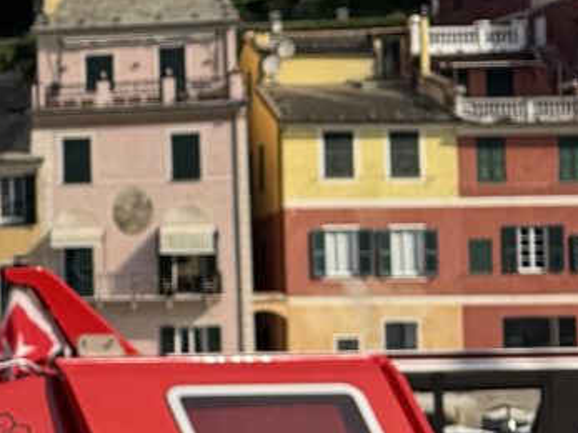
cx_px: -866
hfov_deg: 9.7
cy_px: 221
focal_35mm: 177
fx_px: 2954
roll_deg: +0.5
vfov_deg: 8.4
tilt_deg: +6.0
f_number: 1.78
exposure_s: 1/5814
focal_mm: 6.76
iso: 80
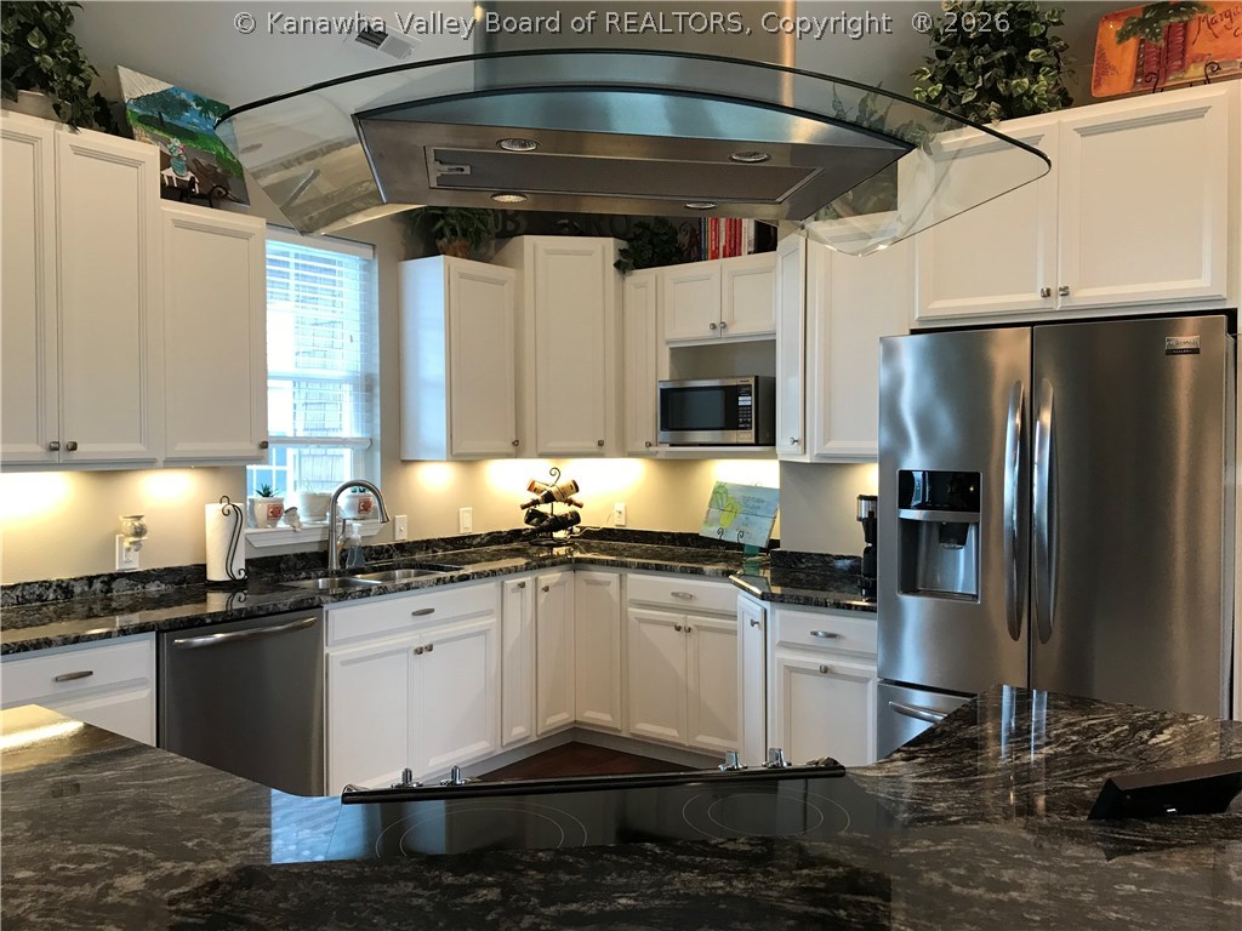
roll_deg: -0.6
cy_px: 466
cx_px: 621
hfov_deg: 63.4
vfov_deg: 49.7
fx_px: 1005
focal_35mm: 28
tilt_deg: -0.6
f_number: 1.8
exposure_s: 1/30
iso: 25
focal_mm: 3.99
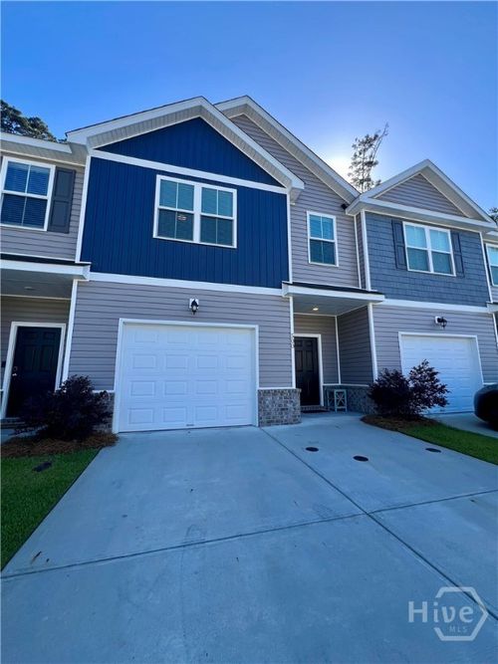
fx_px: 249
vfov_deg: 106.2
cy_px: 332
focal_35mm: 13
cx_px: 249
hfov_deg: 89.9
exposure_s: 1/453
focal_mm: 1.57
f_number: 1.8
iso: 32
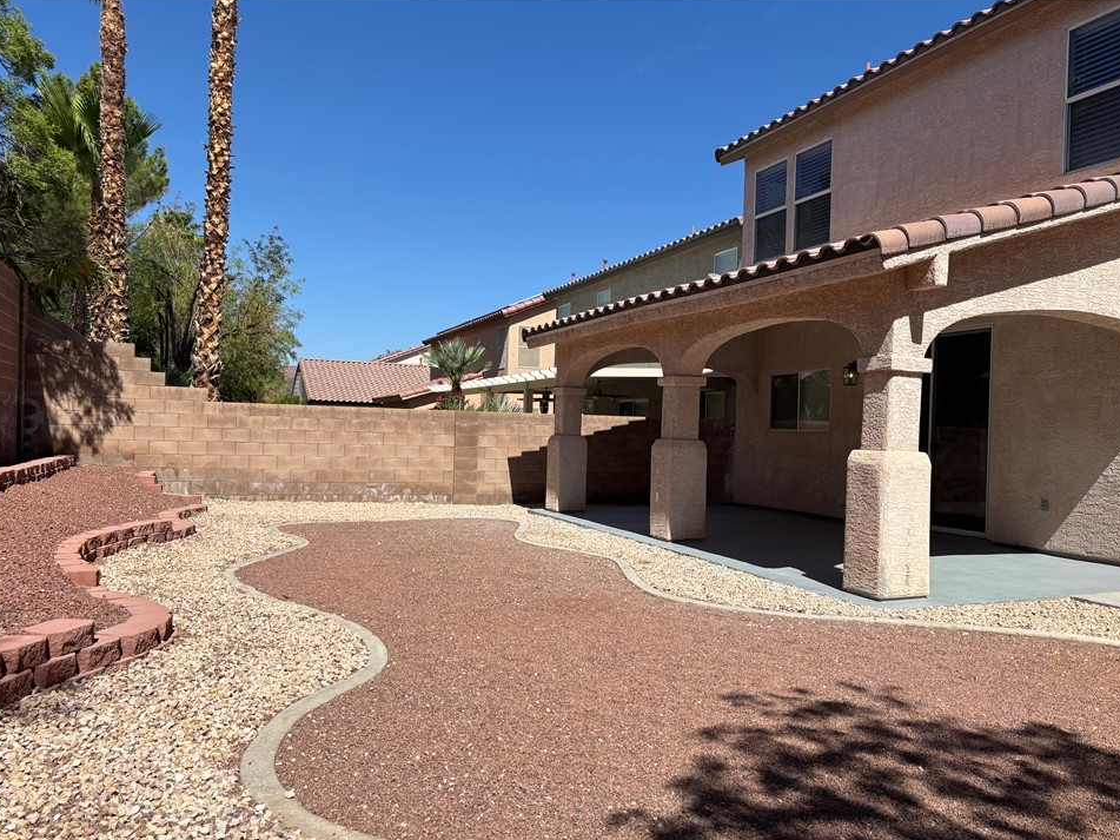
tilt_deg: -0.8
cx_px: 532
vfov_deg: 49.7
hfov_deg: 63.4
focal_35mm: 28
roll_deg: -2.0
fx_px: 906
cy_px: 445
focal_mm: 5.96
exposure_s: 1/4854
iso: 50
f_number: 1.6
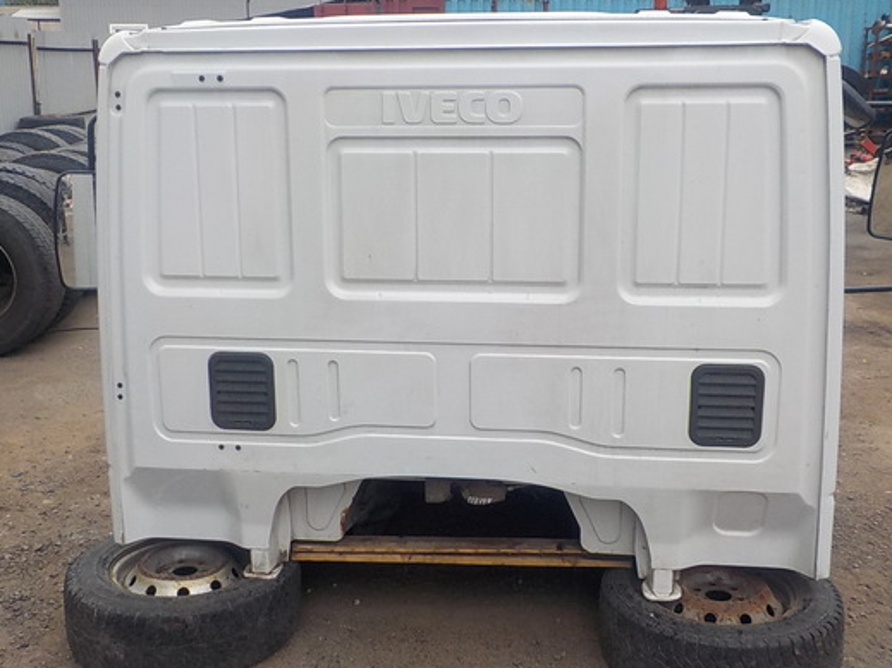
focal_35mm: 37
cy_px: 309
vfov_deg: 38.6
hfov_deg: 50.1
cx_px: 454
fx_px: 953
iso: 125
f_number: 3.3
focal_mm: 4.1
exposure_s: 1/30
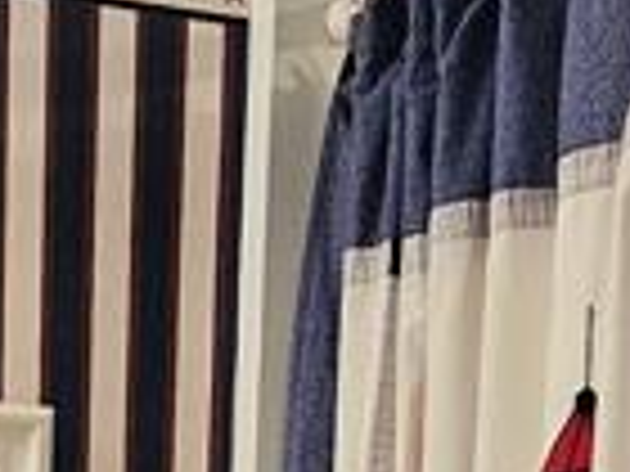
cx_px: 36
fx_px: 1729
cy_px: 1101
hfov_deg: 20.2
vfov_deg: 12.5
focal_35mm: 95
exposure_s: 1/60
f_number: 2.2
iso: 320
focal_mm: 2.2
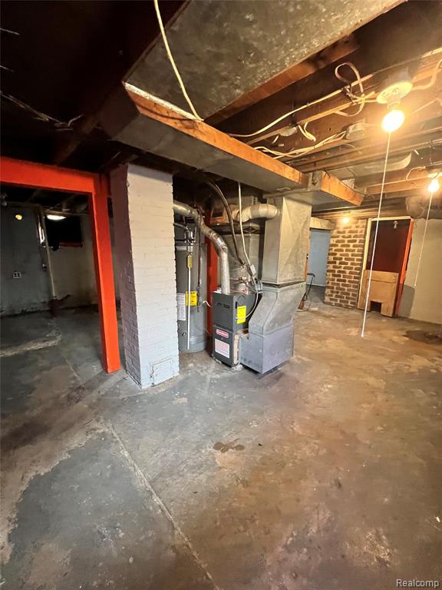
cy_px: 295
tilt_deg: -10.2
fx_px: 221
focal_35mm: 13
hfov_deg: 89.9
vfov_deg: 106.2
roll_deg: -2.9
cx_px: 221
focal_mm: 1.57
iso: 800
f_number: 1.8
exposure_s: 1/60
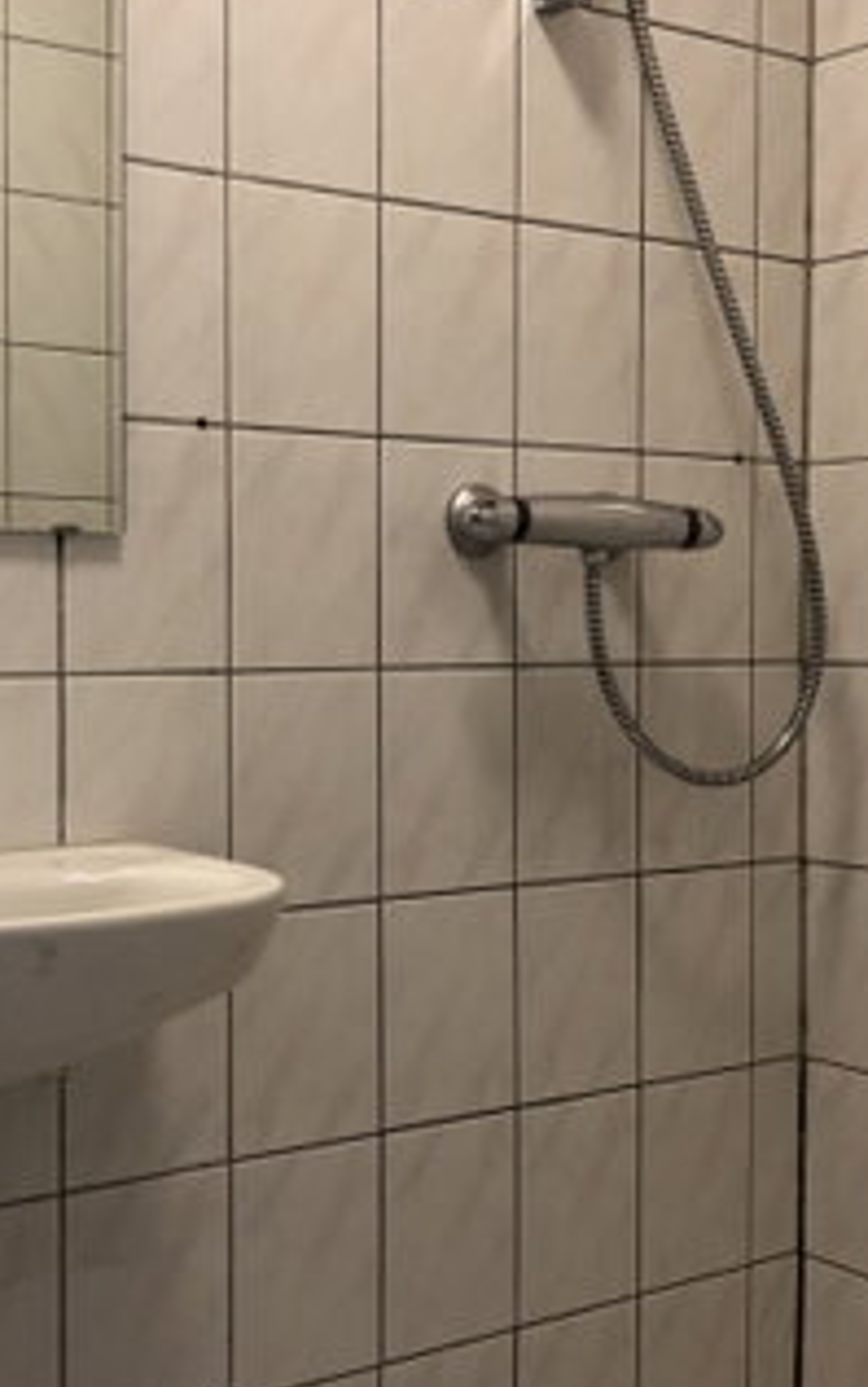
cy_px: 687
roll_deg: +0.2
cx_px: 338
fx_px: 1889
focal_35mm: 50
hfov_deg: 25.8
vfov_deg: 40.3
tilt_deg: -2.0
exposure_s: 1/17
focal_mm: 3.99
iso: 40
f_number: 1.8
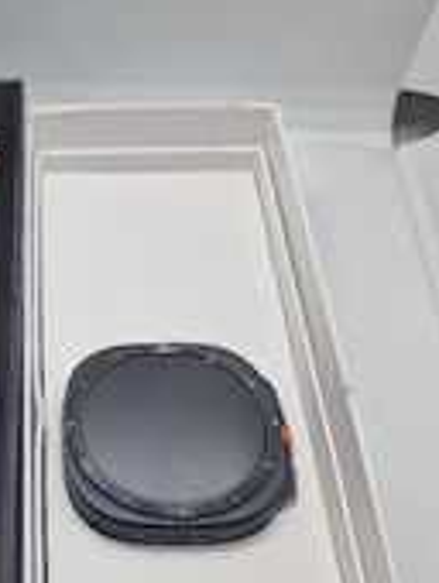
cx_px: 27
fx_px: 911
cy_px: 398
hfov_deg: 26.0
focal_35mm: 54
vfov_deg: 35.1
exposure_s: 1/182
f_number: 1.8
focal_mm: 6.4
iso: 50
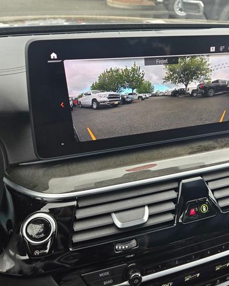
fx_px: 262
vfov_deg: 57.1
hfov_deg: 46.1
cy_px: 141
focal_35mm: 31
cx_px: 159
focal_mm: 5.4
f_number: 1.8
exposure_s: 1/120
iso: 40
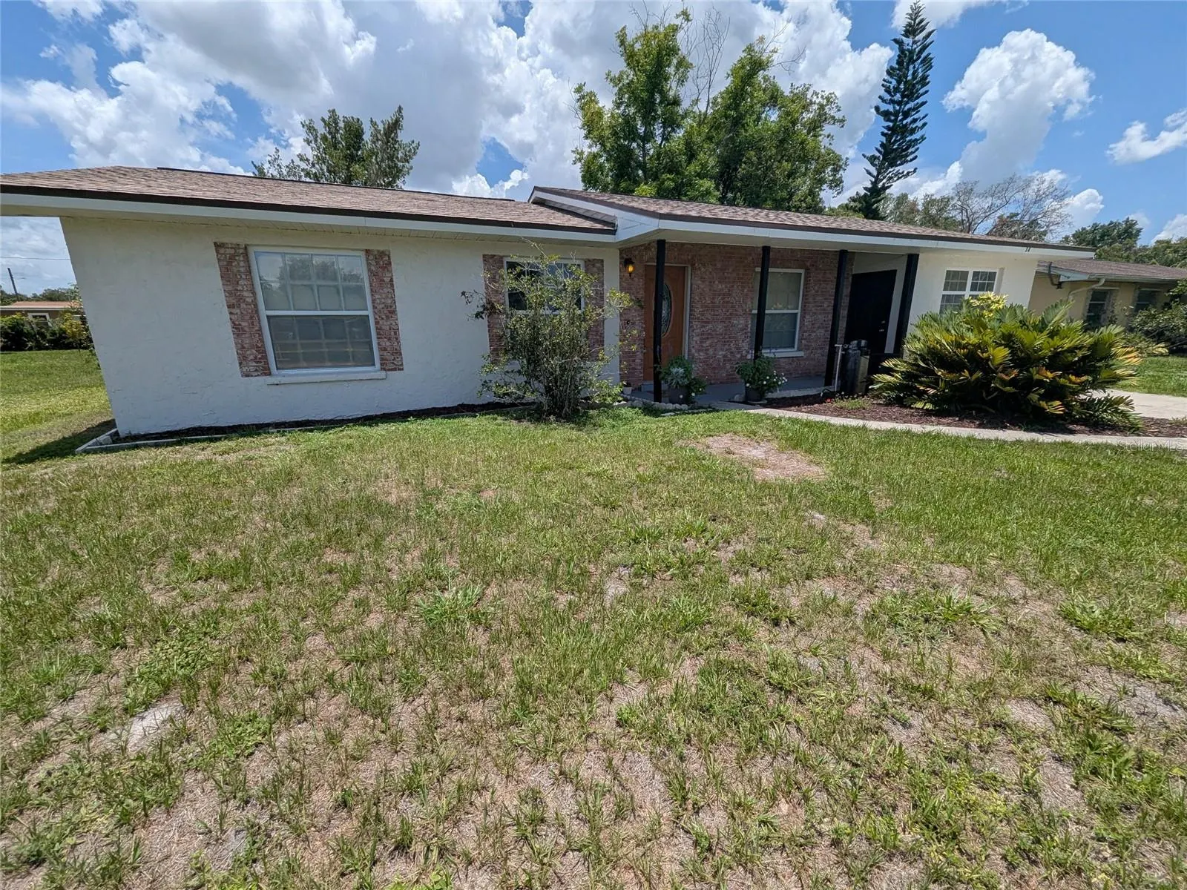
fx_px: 446
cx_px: 594
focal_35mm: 13
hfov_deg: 106.2
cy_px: 445
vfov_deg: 89.9
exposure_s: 1/2439
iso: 47
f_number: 2.2
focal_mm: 1.95
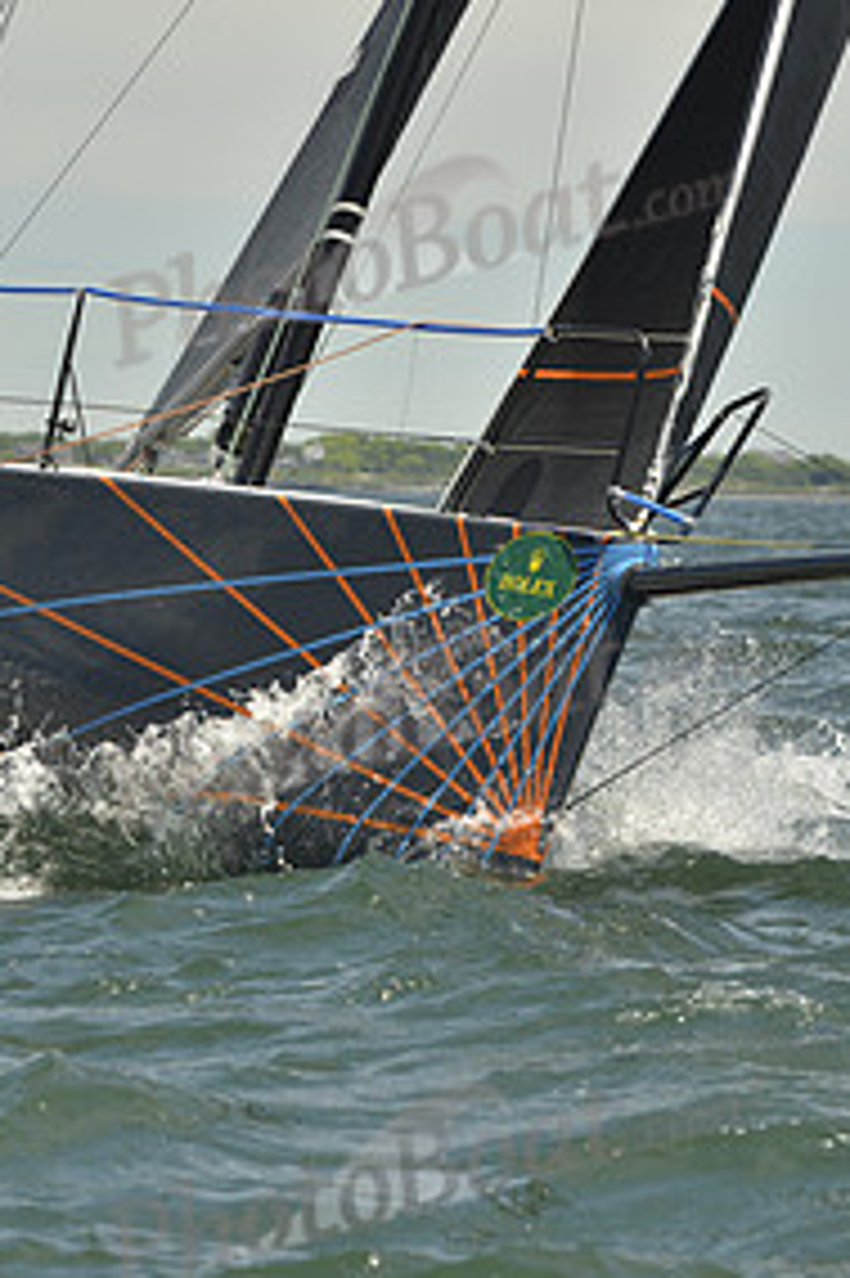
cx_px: -121
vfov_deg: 8.7
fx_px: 8403
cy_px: 547
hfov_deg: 5.8
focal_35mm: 237
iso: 280
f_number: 7.1
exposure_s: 1/1600
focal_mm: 116
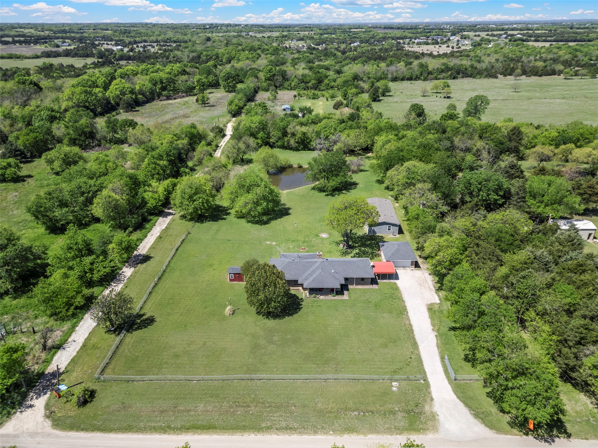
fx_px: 415
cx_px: 299
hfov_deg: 71.6
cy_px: 224
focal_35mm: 24
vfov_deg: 56.8
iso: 110
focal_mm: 6.72
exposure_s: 1/2500
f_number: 1.7
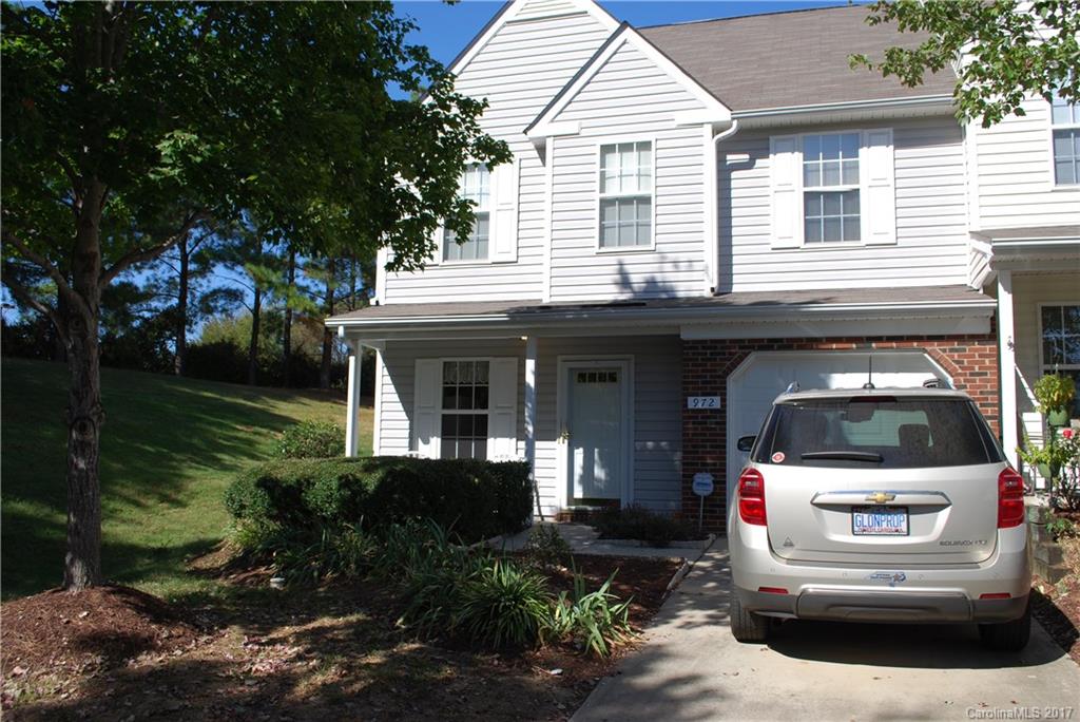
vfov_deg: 43.7
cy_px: 361
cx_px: 540
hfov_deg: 61.9
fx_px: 900
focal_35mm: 30
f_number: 8
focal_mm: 20
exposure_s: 1/250
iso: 100
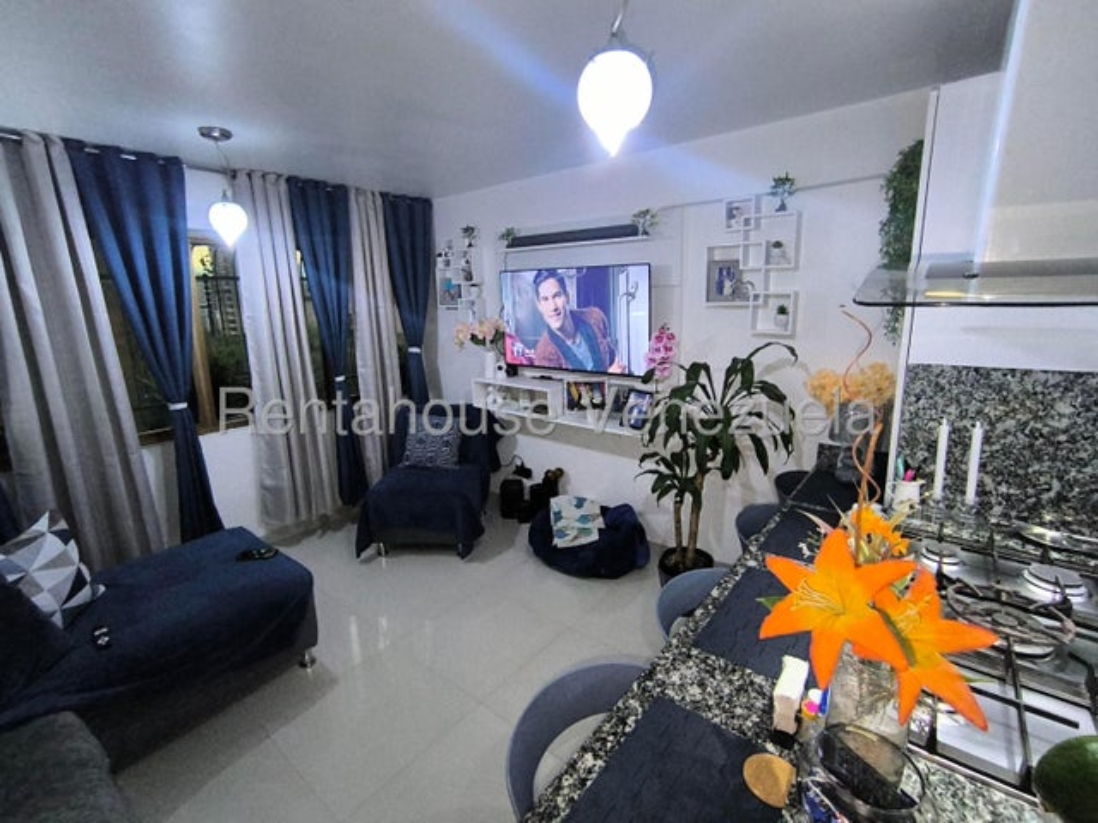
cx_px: 549
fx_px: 508
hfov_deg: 94.5
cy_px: 412
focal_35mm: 16
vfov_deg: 78.1
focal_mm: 1.65
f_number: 2.2
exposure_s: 1/50
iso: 400
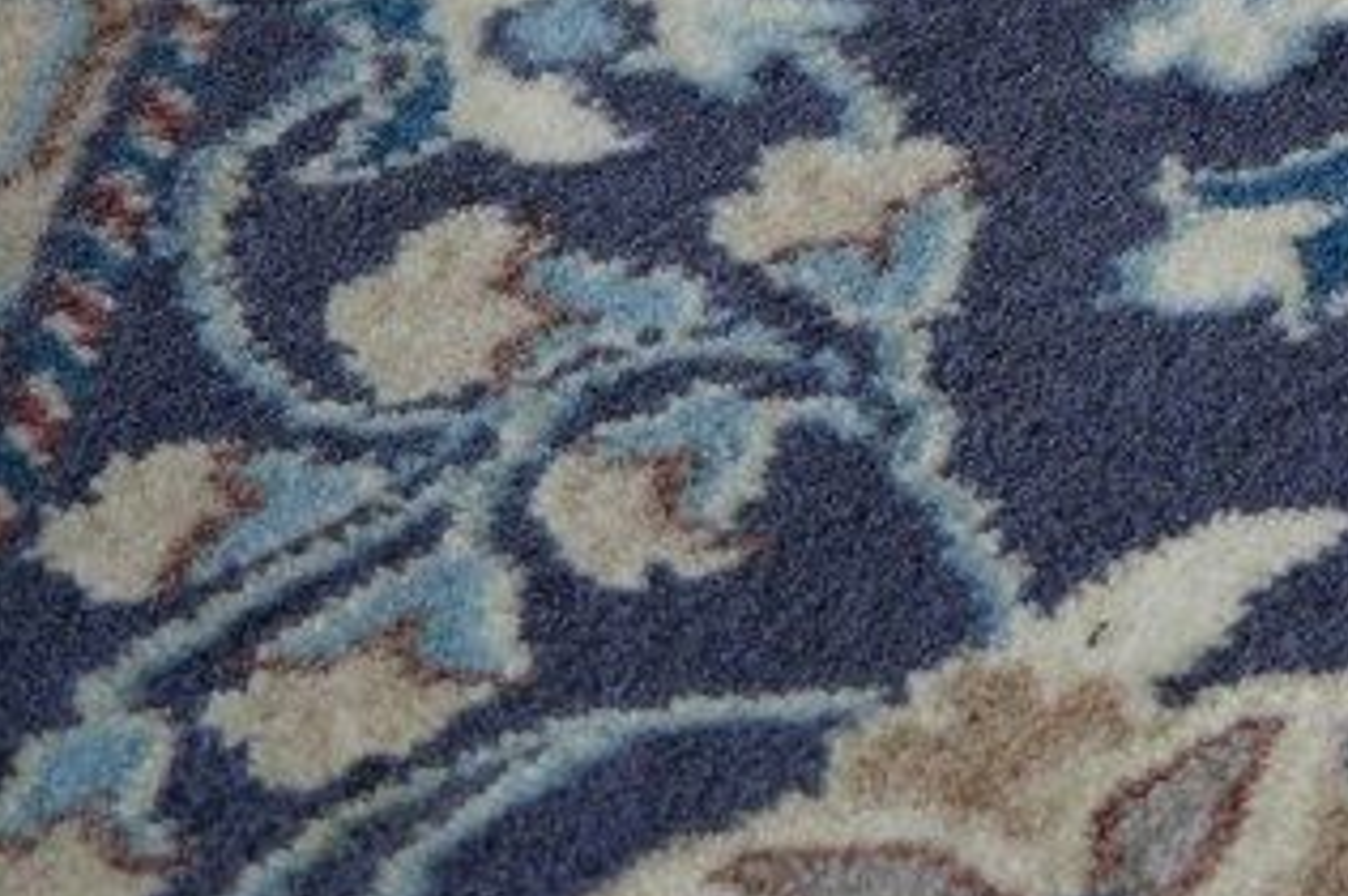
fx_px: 5274
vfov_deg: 9.7
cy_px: 90
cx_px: 2636
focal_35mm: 141
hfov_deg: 12.8
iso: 800
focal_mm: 23.5
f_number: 4
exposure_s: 1/34
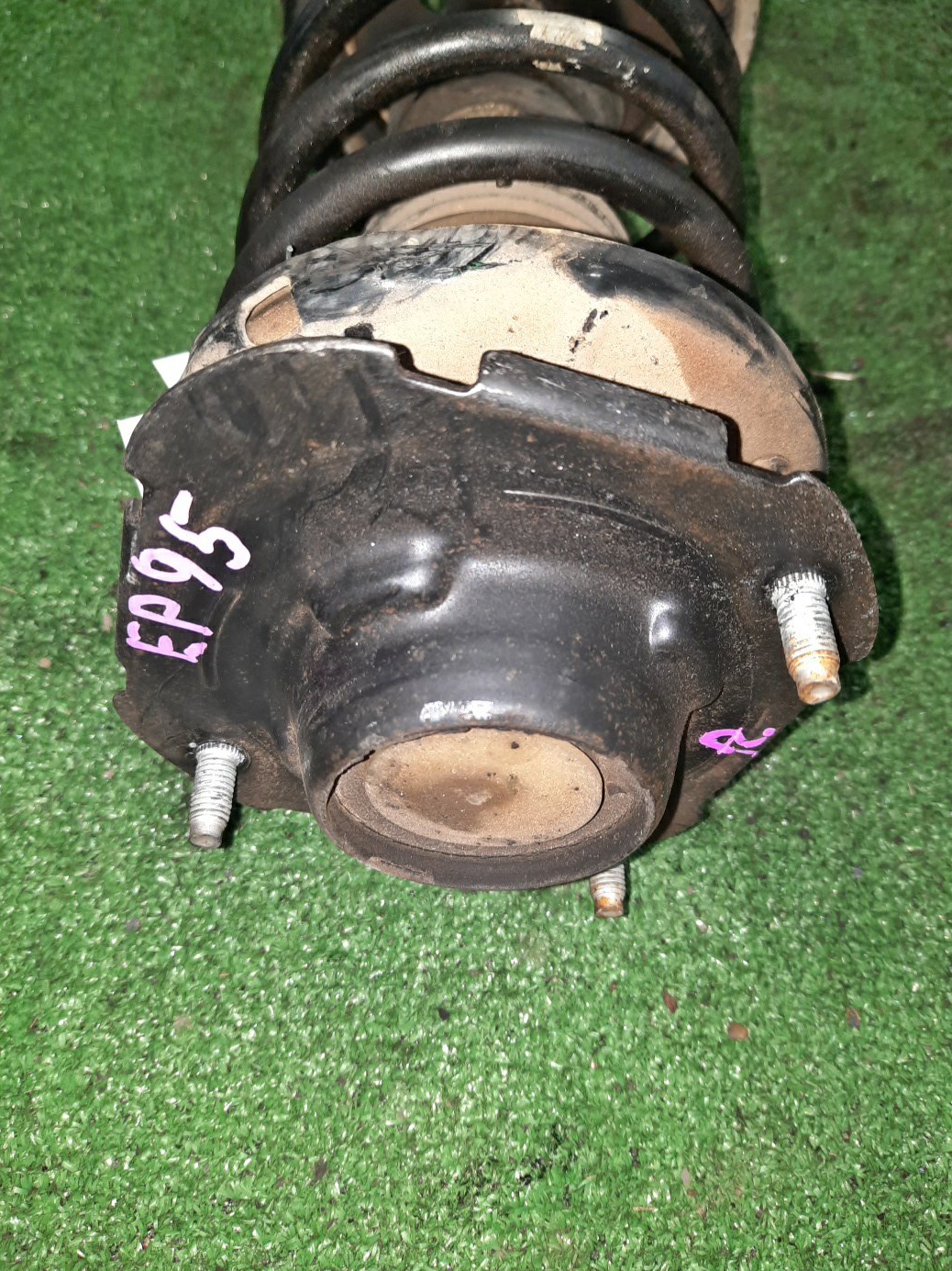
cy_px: 619
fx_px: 954
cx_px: 491
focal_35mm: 26
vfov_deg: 67.3
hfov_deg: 53.0
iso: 539
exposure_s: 1/25
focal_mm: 4.6
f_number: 2
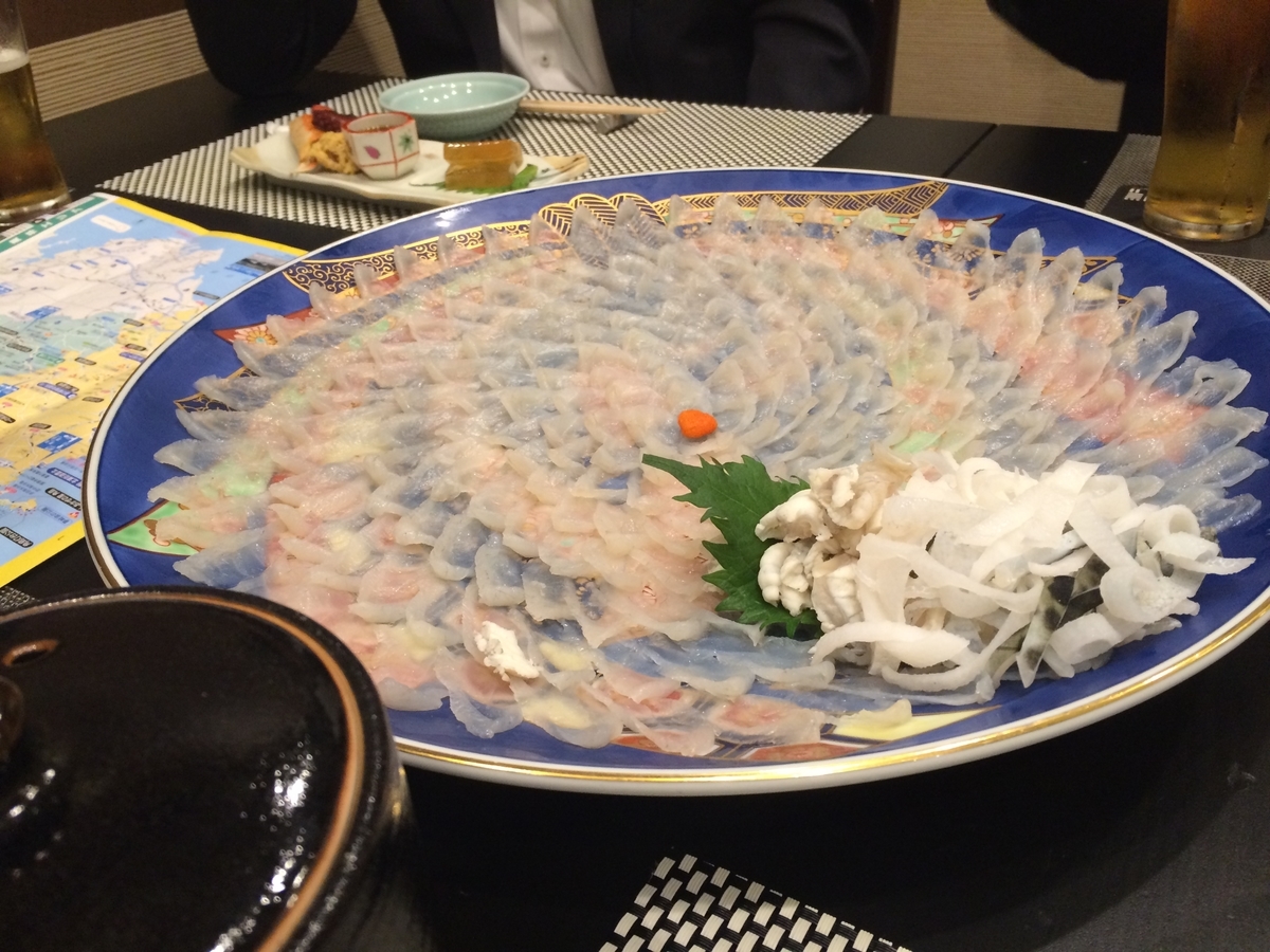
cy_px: 476
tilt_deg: -32.5
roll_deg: +4.7
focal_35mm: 29
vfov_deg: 48.2
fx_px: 1064
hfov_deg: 61.7
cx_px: 635
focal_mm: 4.15
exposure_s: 1/30
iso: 160
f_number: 2.2
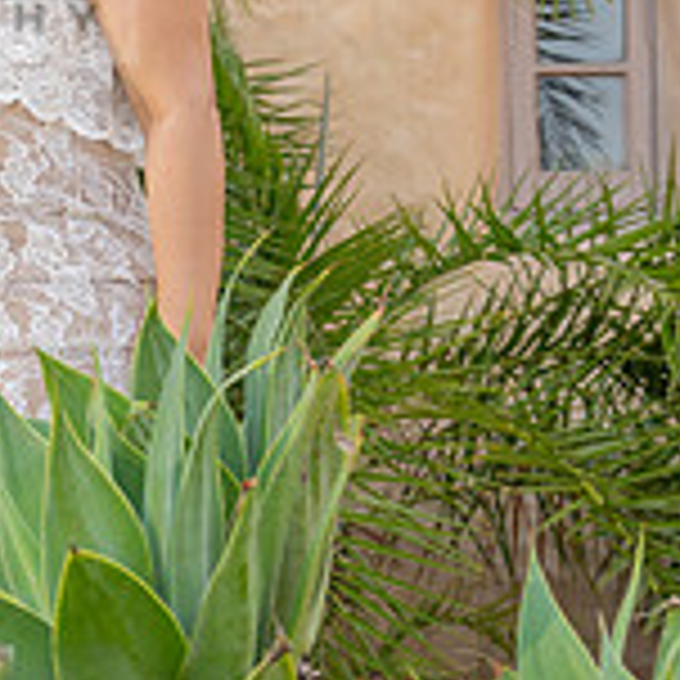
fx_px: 3845
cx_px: -243
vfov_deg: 10.0
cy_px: -43
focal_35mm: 173
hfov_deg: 9.9
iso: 200
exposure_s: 1/200
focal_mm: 53
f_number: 5.6
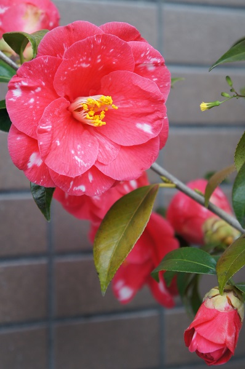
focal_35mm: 82
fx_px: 845
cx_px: 122
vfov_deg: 24.7
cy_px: 184
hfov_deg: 16.5
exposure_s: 1/160
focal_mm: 55
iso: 500
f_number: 5.6
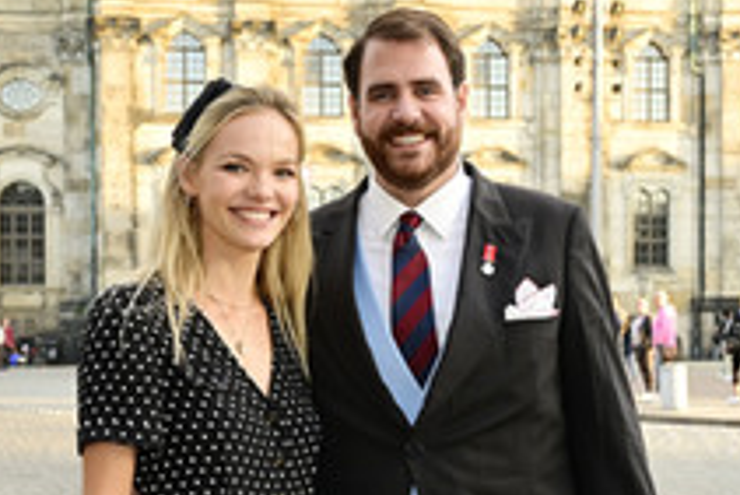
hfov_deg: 31.4
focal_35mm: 64
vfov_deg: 21.0
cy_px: 397
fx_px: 1316
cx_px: 345
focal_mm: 30
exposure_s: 1/200
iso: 800
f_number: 5
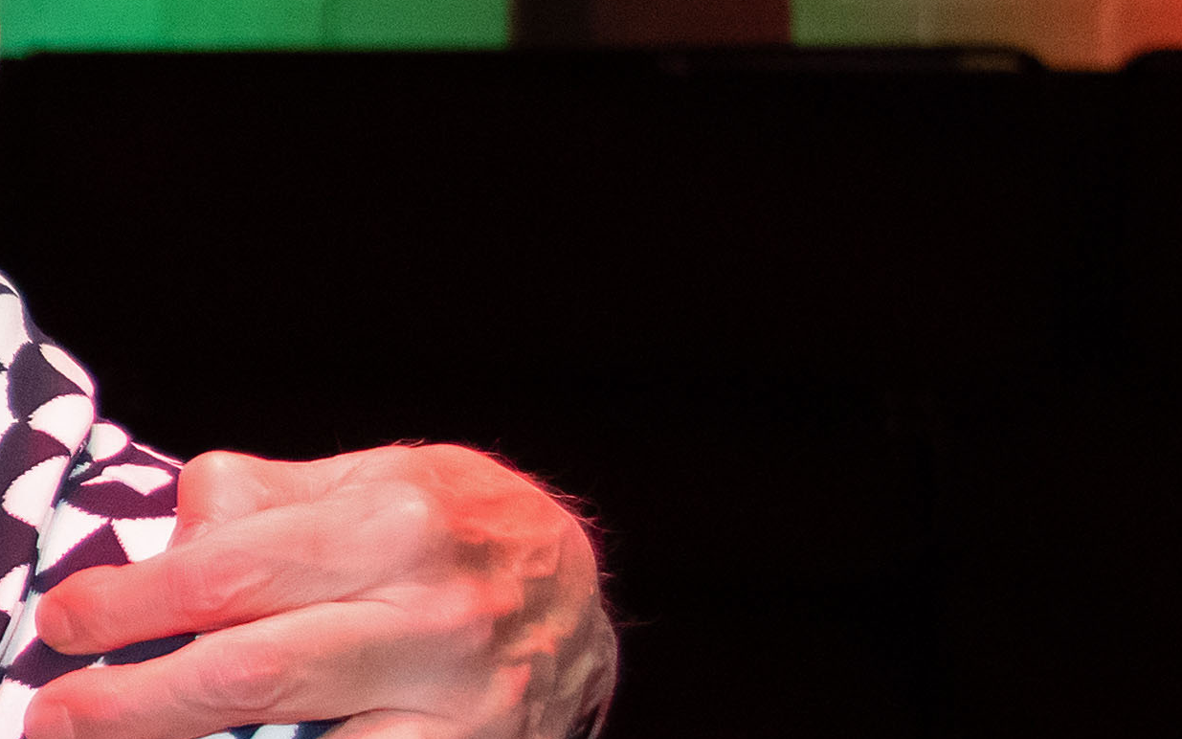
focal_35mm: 215
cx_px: -1043
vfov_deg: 6.1
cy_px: 239
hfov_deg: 9.2
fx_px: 6926
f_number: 4.2
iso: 4000
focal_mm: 32
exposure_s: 1/100
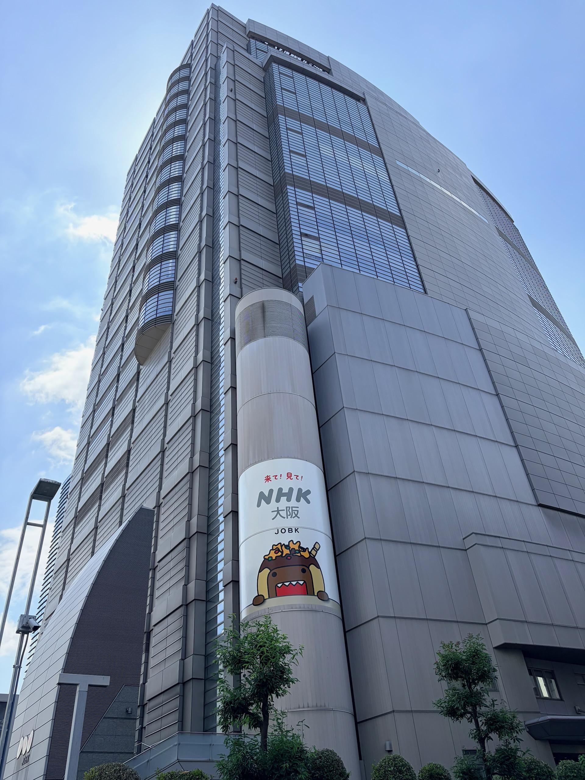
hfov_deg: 53.1
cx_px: 292
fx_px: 586
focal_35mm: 26
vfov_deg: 67.3
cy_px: 390
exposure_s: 1/2985
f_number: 1.6
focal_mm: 5.96
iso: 64
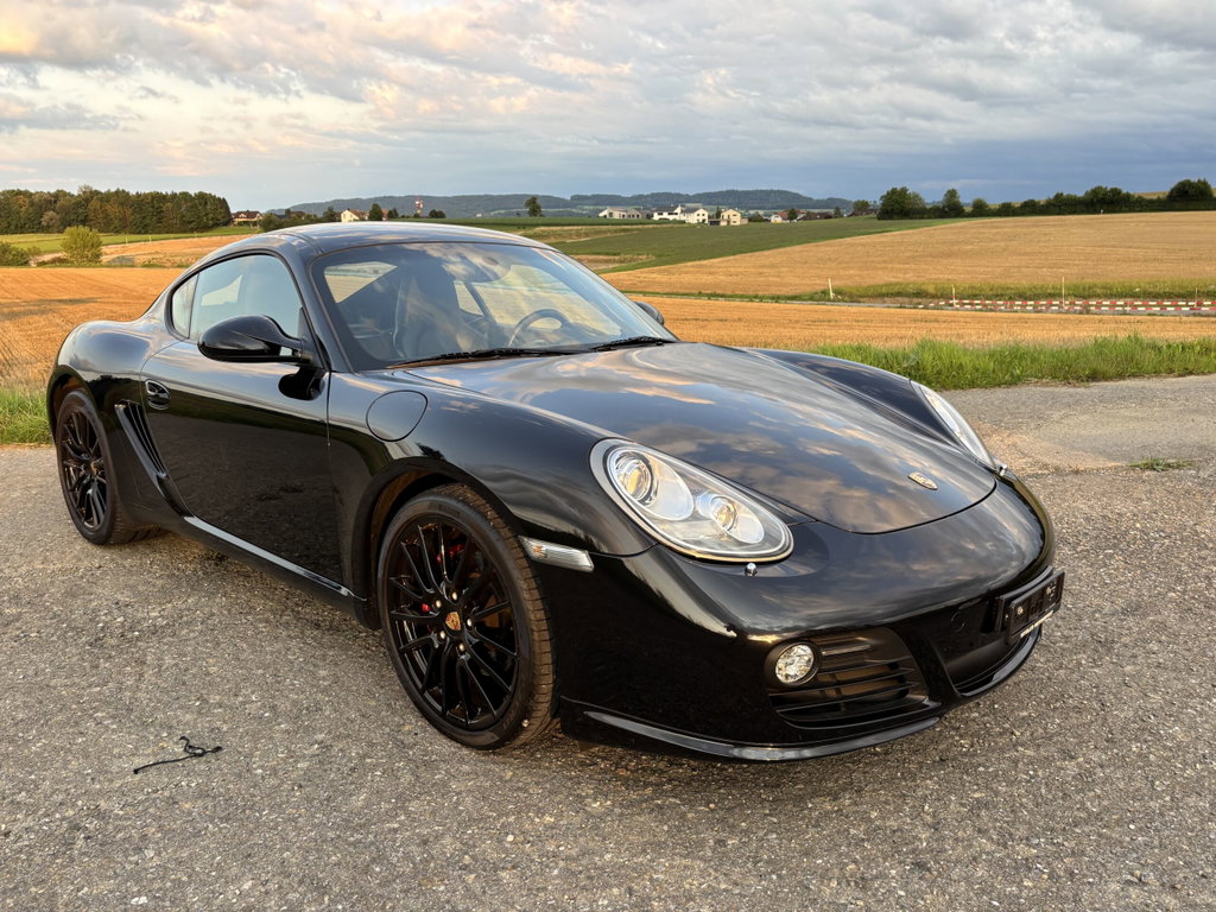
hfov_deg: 67.3
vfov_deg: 53.1
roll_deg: +0.3
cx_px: 608
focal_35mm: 26
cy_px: 456
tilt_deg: -15.4
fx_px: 913
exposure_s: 1/251
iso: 40
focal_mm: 5.96
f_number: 1.6
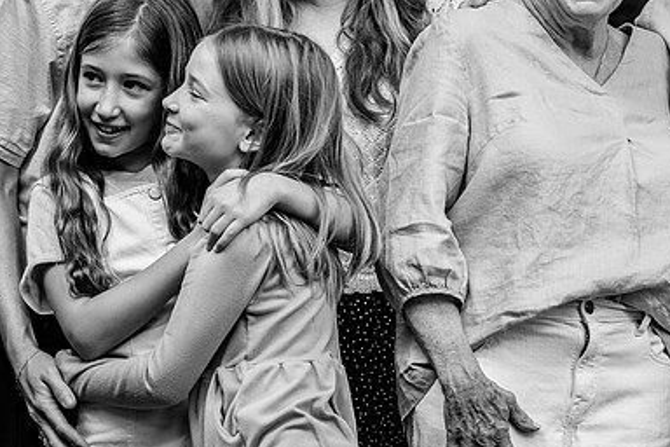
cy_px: 320
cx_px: 143
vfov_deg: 6.8
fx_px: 3759
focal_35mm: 202
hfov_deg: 10.2
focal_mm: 85
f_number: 4.5
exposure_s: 1/200
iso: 200
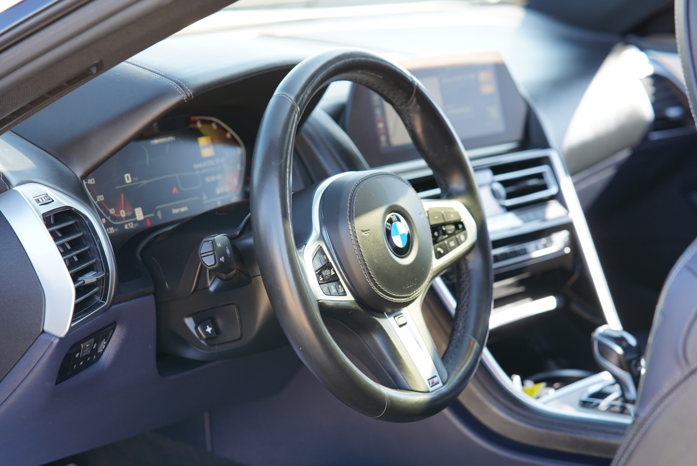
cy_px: 233
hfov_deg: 23.9
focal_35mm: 85
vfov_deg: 16.1
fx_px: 1647
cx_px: 348
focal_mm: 85
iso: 320
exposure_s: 1/100
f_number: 4
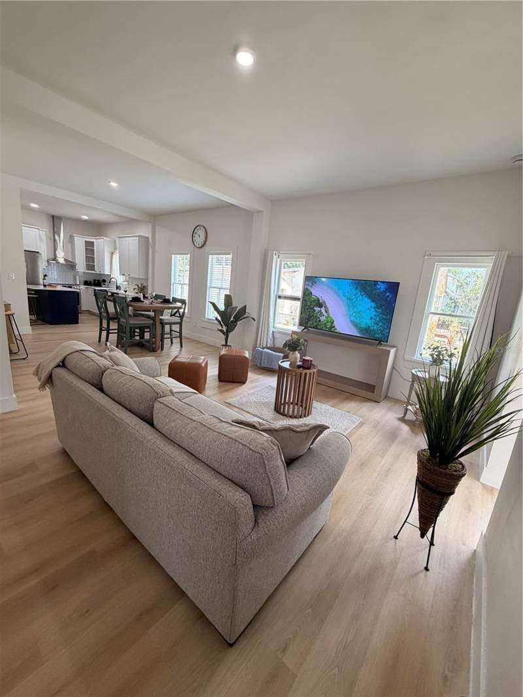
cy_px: 348
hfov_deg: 85.7
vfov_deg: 102.1
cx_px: 262
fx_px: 282
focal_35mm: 14
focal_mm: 2.22
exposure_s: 1/121
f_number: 2.2
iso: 160
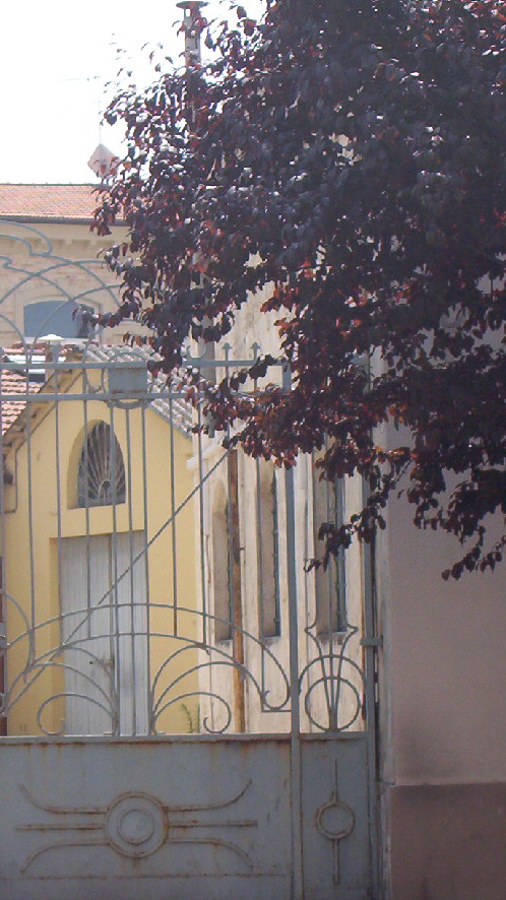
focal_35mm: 134
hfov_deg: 9.0
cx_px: 38
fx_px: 3198
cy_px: 450
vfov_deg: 16.0
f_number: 4.33
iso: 100
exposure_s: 1/743
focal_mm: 14.19
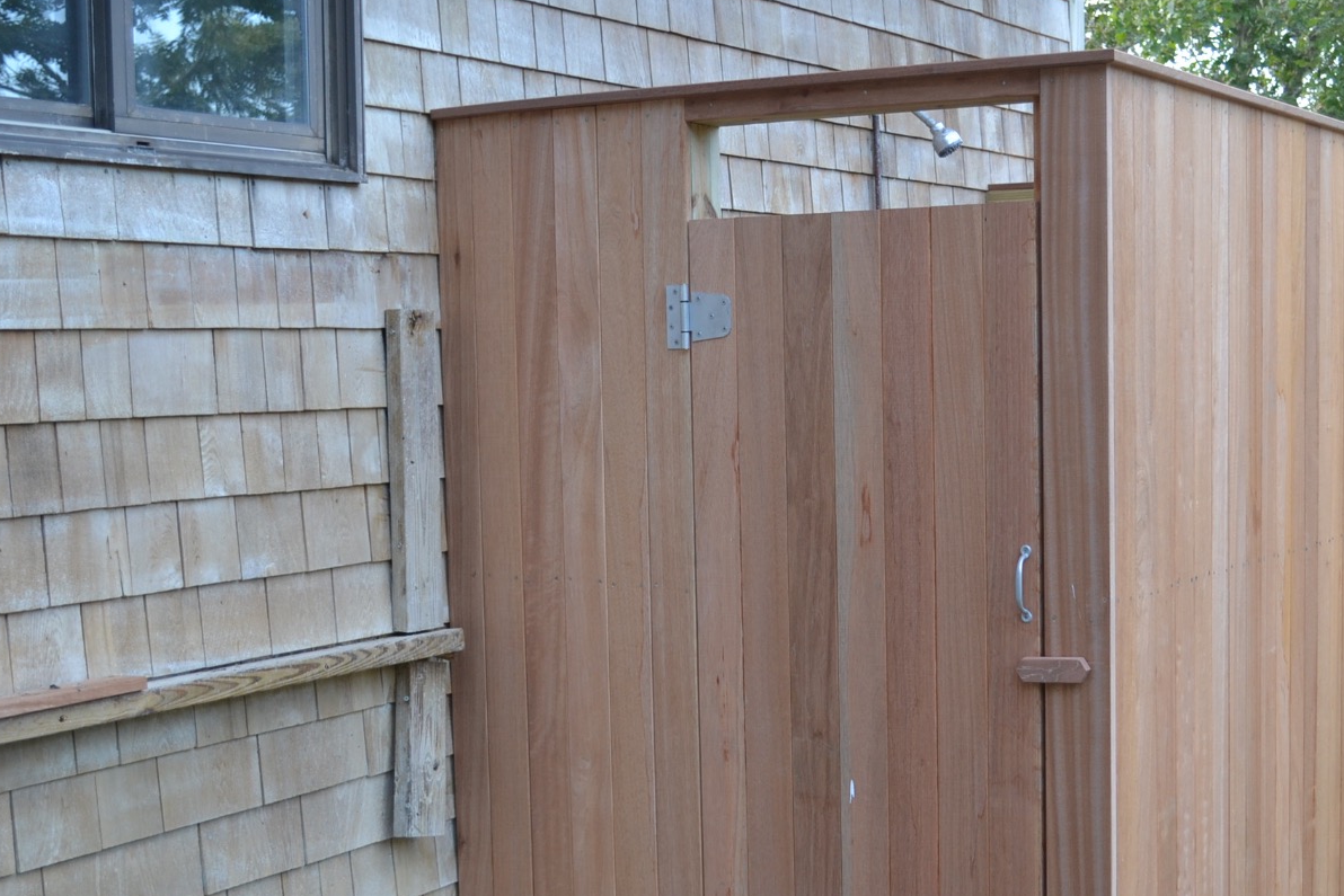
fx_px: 1979
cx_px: 845
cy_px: 474
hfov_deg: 37.3
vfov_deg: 25.5
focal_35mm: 53
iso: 400
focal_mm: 26
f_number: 5
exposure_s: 1/100
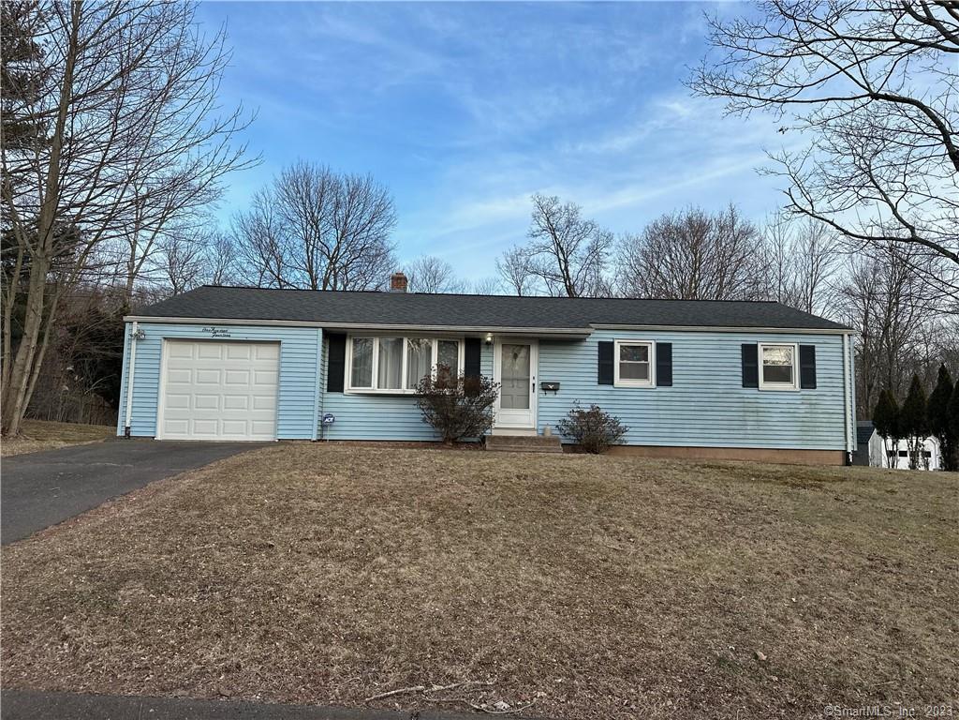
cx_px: 480
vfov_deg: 56.8
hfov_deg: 71.6
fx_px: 665
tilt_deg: +5.8
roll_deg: -1.3
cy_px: 360
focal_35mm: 24
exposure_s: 1/1664
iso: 80
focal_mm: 6.86
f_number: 1.78
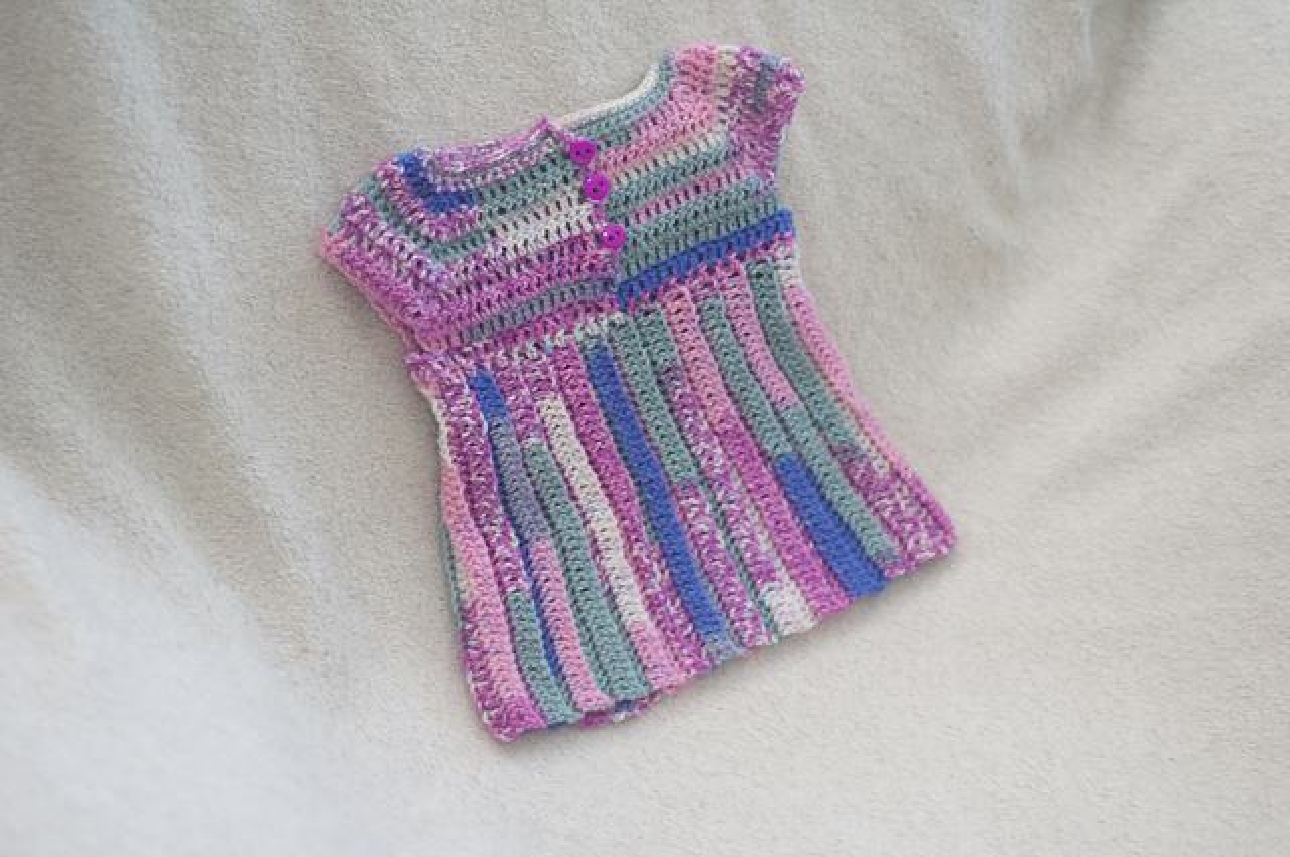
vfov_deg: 18.1
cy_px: 428
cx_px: 645
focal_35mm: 75
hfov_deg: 27.0
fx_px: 2684
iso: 400
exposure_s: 1/100
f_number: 2.8
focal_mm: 50
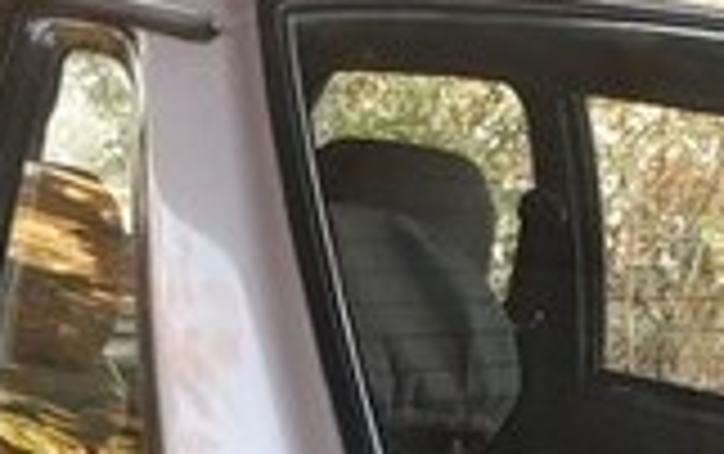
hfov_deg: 17.5
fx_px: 2311
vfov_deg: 10.4
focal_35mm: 117
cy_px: 865
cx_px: 27
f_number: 1.9
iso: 64
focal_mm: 3.6
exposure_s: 1/100
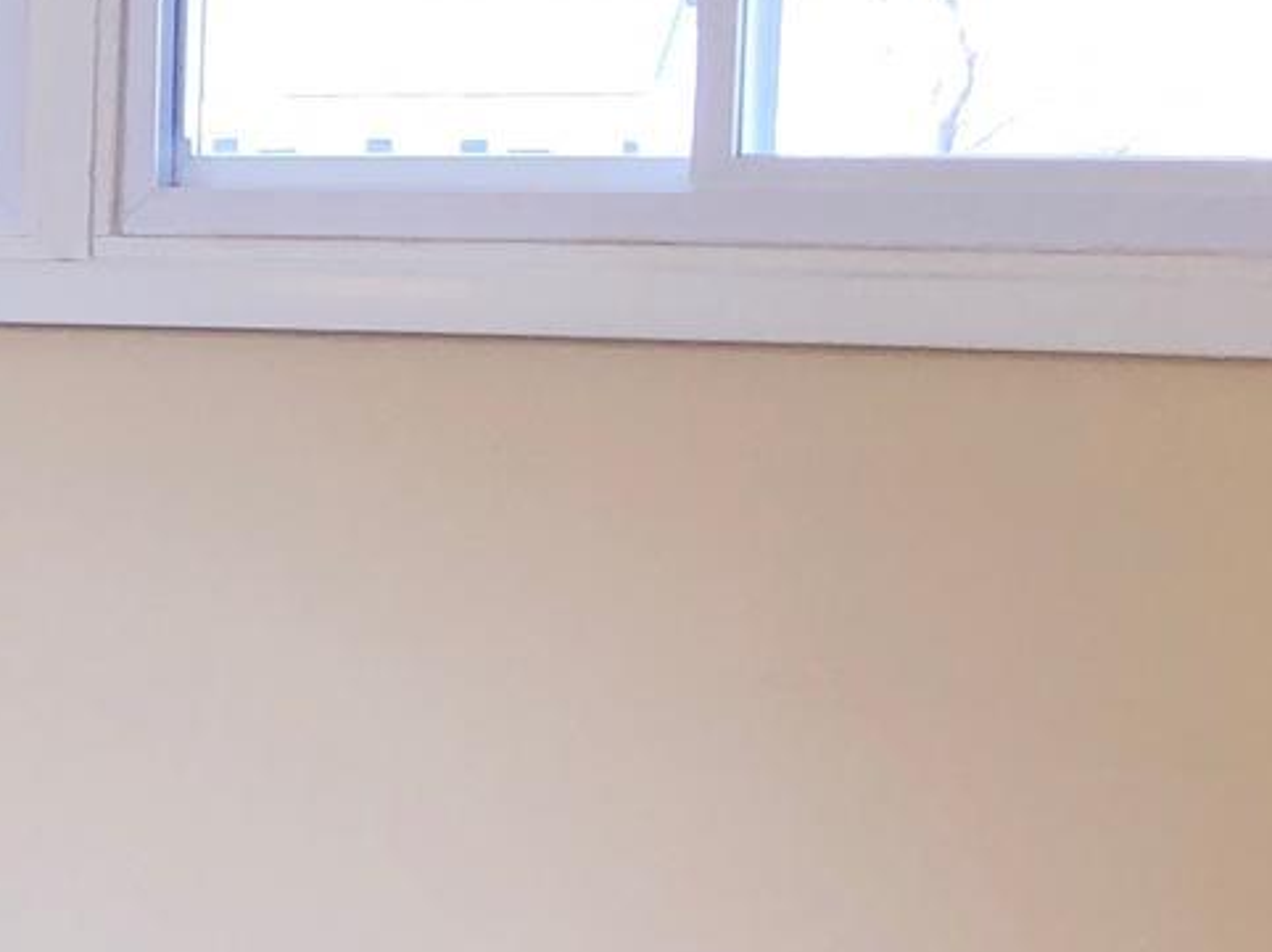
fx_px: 4371
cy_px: 699
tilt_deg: -4.8
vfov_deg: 12.4
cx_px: -781
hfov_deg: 15.0
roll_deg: -1.1
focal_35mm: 119
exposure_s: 1/60
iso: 25
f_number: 1.8
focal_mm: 3.99
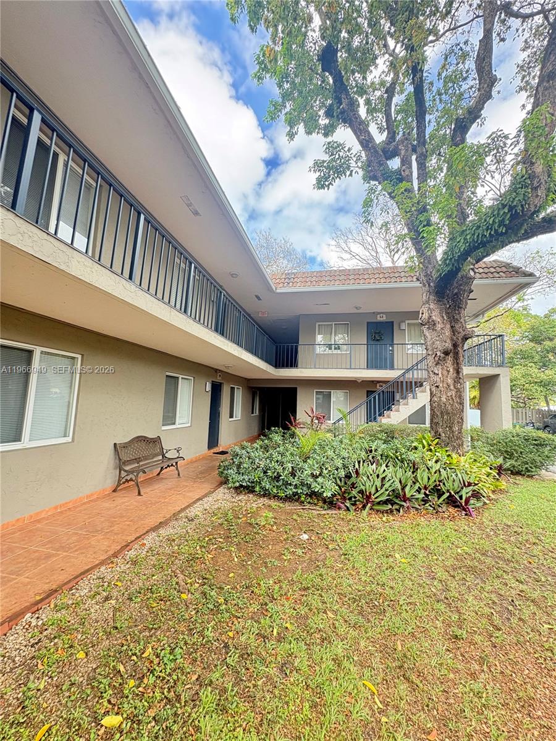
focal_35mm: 14
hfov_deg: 85.7
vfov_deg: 102.1
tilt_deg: +7.0
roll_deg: -2.6
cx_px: 278
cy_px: 370
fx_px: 300
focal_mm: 2.22
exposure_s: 1/134
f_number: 2.2
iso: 100
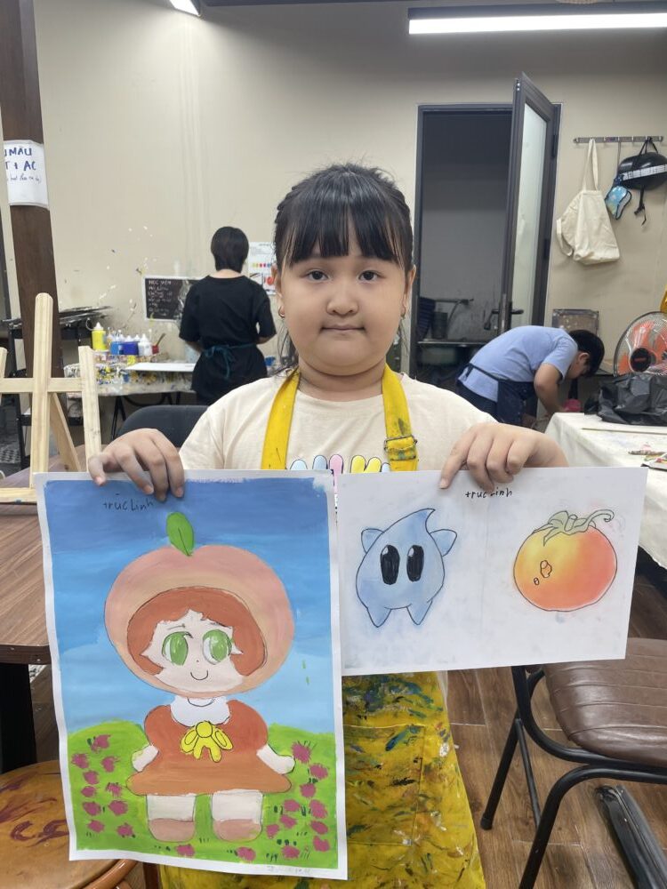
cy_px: 444
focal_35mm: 26
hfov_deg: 53.1
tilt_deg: -11.6
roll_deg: +0.0
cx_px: 334
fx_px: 668
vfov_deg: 67.3
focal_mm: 4.2
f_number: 1.6
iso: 40
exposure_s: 1/100
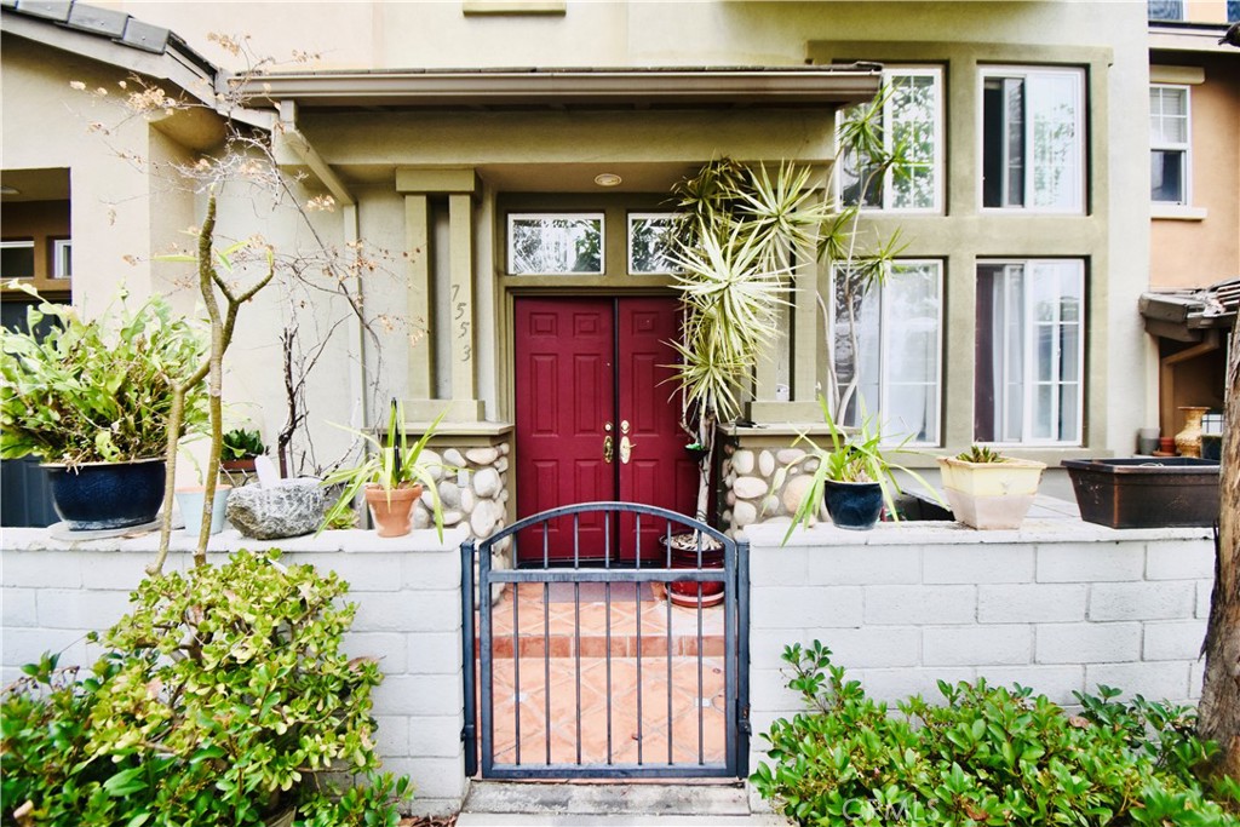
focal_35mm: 15
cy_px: 414
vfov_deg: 77.3
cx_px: 620
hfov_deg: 100.4
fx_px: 517
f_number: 5.6
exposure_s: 1/125
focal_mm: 10
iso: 400
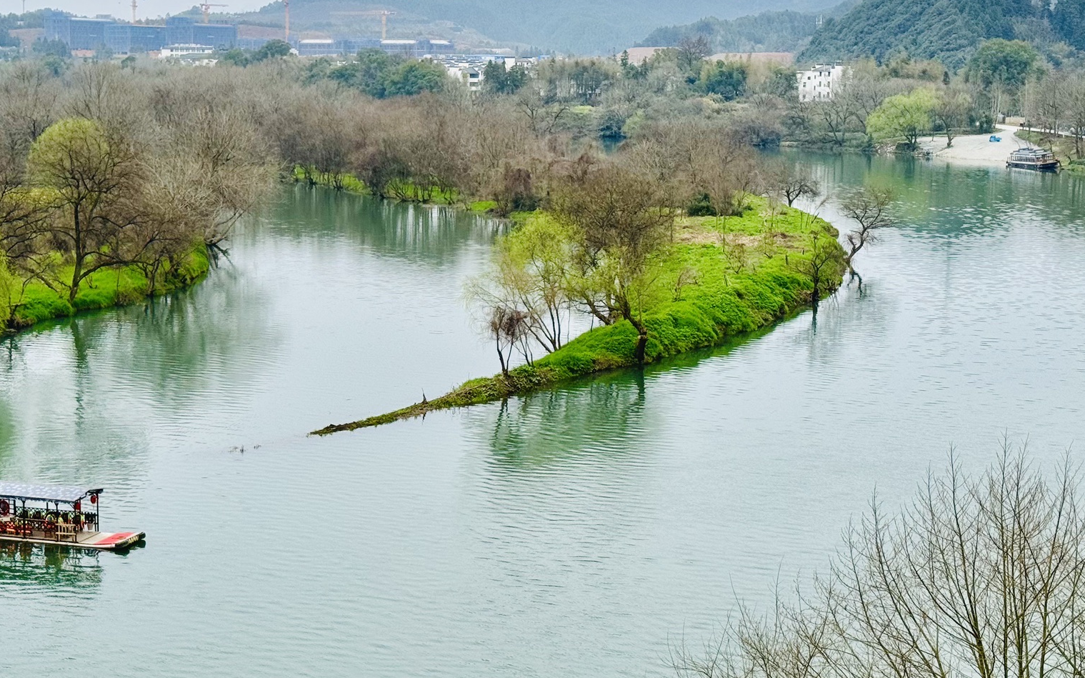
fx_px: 1981
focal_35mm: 67
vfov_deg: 19.4
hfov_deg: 30.5
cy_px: 346
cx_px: 414
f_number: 1.78
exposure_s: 1/1395
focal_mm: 6.86
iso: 64
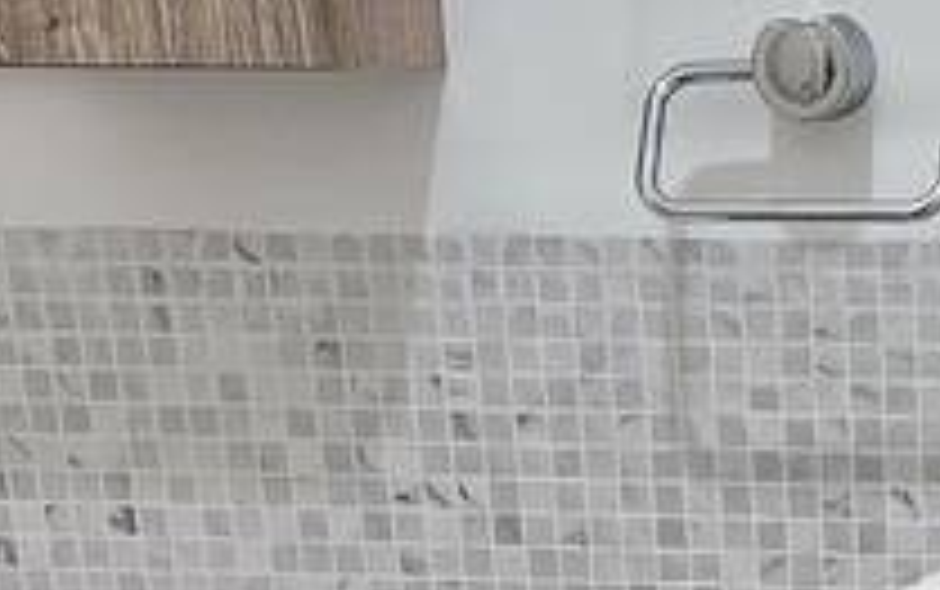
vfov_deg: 12.5
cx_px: 1196
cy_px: 1094
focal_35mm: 95
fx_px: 2436
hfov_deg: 20.2
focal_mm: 2.2
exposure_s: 1/60
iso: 100
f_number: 2.2
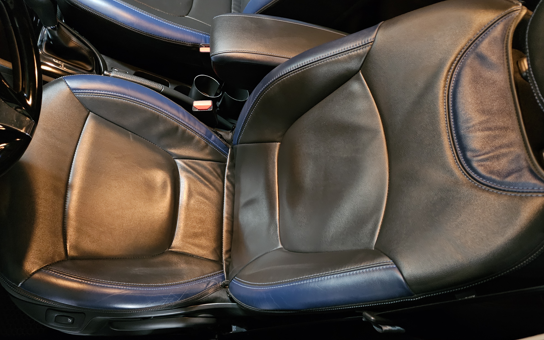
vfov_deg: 48.9
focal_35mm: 25
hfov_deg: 72.5
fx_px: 371
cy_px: 208
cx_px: 269
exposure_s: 1/24
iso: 1250
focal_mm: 5.4
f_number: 1.8
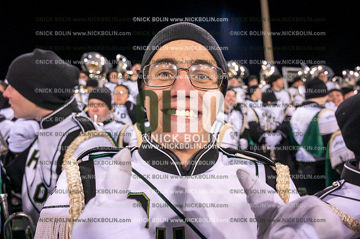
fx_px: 240
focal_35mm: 24
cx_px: 180
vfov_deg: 53.1
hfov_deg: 73.8
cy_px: 120
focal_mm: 24
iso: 5000
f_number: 4.5
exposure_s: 1/640
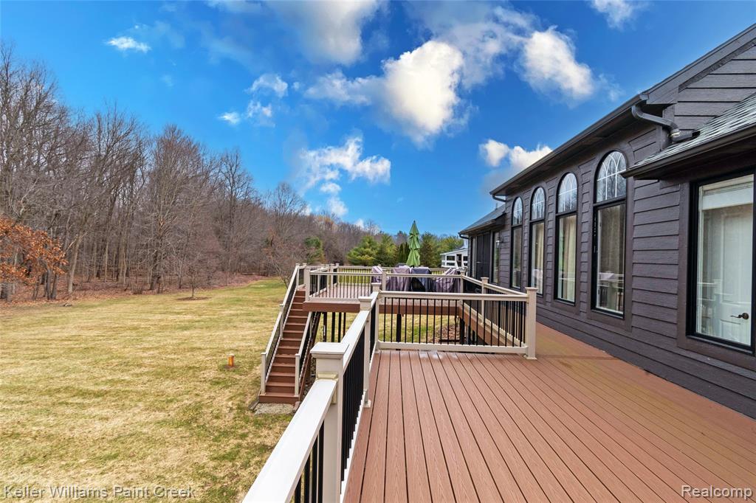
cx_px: 378
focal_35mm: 15
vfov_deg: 77.3
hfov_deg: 100.4
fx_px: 315
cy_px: 252
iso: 125
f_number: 13
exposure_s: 1/125
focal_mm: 10
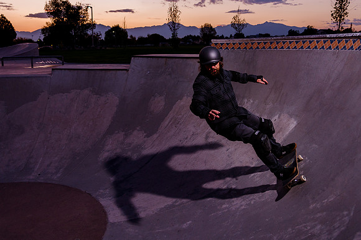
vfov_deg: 38.9
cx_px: 170
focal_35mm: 34
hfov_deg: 56.3
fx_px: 337
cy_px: 87
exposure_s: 1/200
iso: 500
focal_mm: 24
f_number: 4
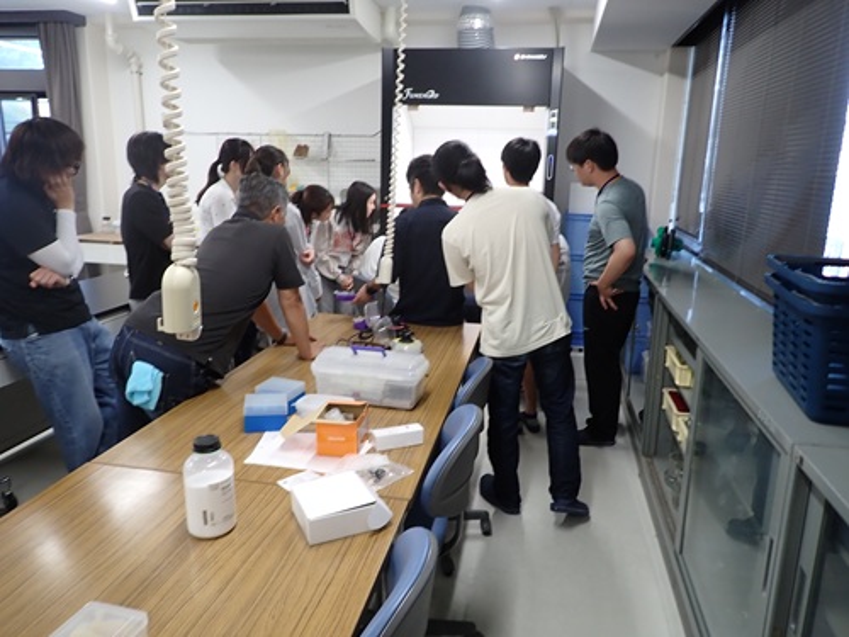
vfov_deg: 54.9
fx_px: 613
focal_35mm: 25
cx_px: 424
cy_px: 318
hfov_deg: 69.4
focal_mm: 4.5
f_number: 2
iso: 160
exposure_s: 1/60
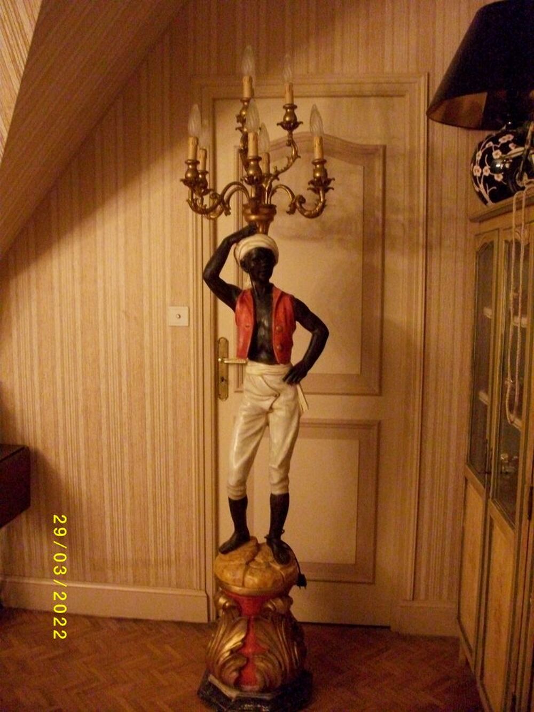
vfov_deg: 58.3
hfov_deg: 45.4
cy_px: 356
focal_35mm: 31
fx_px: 638
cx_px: 267
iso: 800
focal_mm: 5.7
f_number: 2.9
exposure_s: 1/20.4
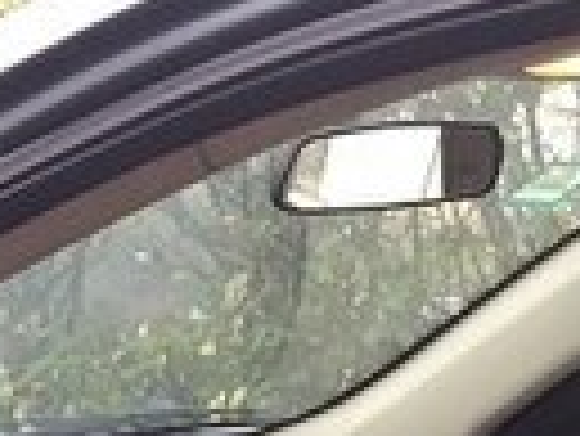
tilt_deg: -19.6
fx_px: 2482
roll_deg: -0.5
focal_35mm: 148
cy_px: 1036
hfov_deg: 12.4
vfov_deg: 9.1
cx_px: -409
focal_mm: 4.15
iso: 40
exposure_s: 1/50
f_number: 2.2
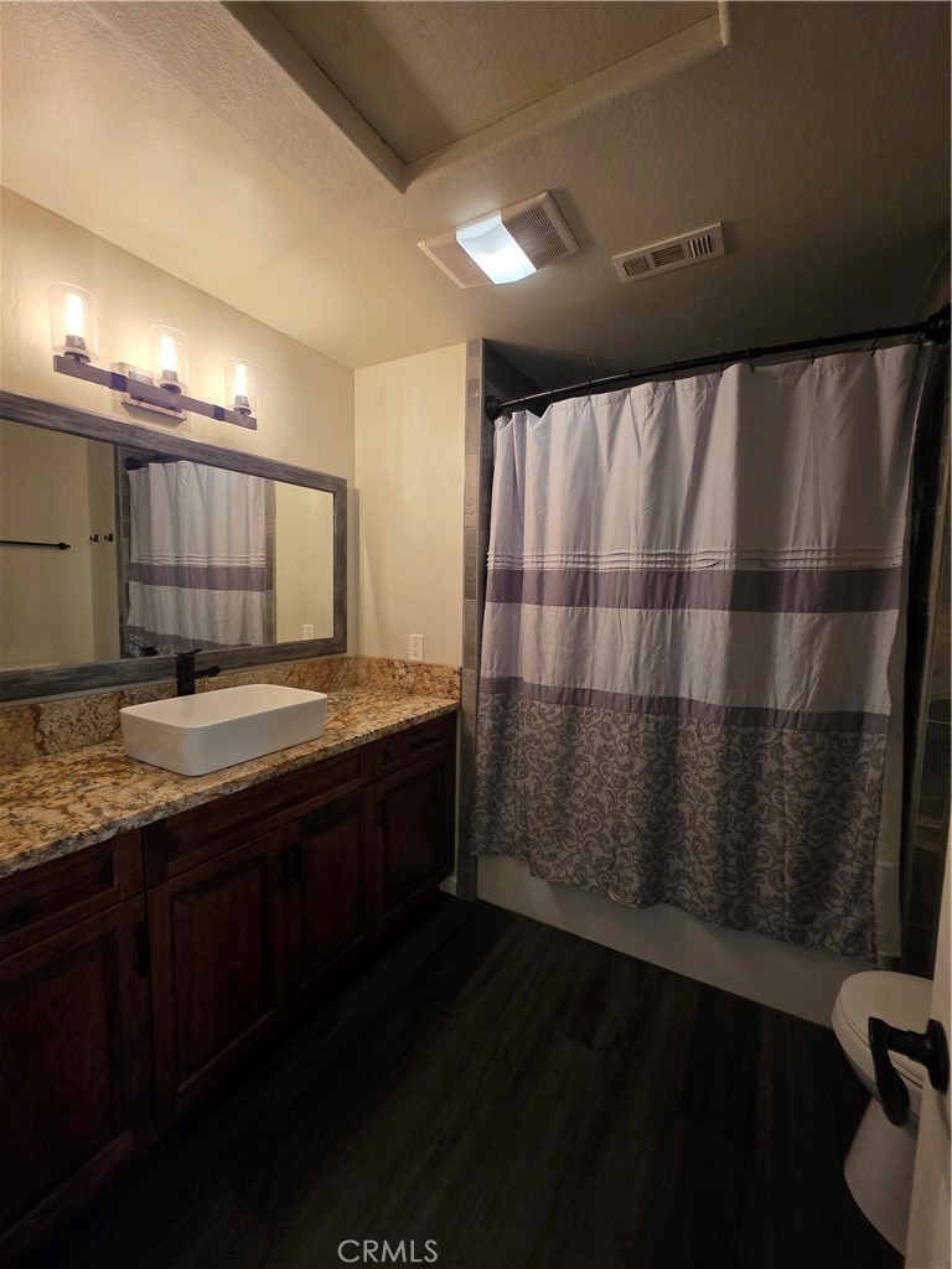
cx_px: 476
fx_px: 477
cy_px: 634
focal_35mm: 13
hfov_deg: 89.9
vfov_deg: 106.2
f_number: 1.9
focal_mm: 2.2
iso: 500
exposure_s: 1/60
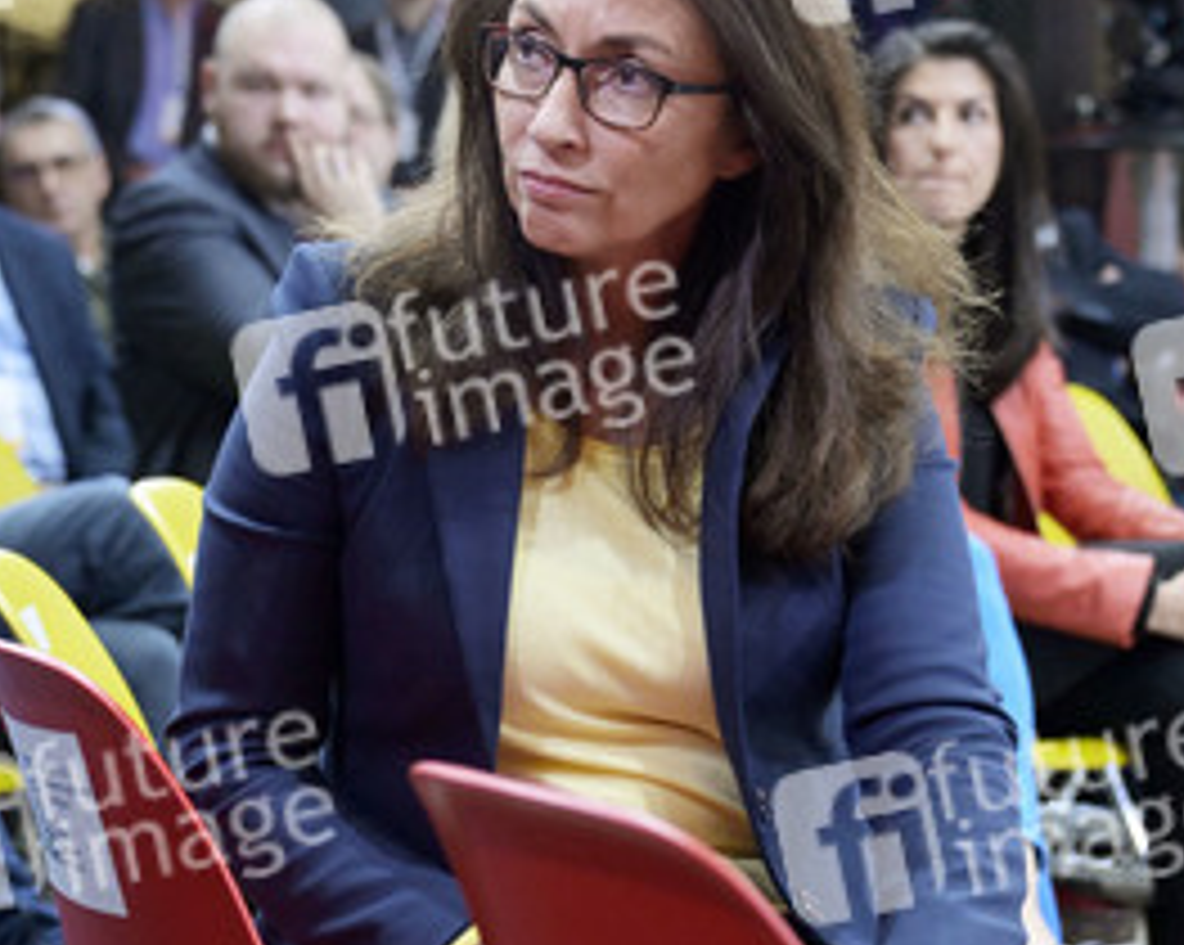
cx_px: 594
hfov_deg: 16.4
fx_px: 4097
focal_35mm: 117
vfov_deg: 13.2
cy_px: 594
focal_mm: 82
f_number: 5
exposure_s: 1/640
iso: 8000
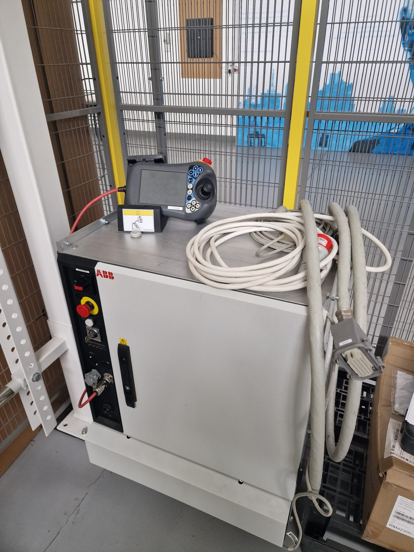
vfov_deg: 73.9
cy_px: 276
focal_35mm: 23
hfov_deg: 58.9
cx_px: 207
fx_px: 367
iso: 64
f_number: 1.8
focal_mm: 6.4
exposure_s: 1/120
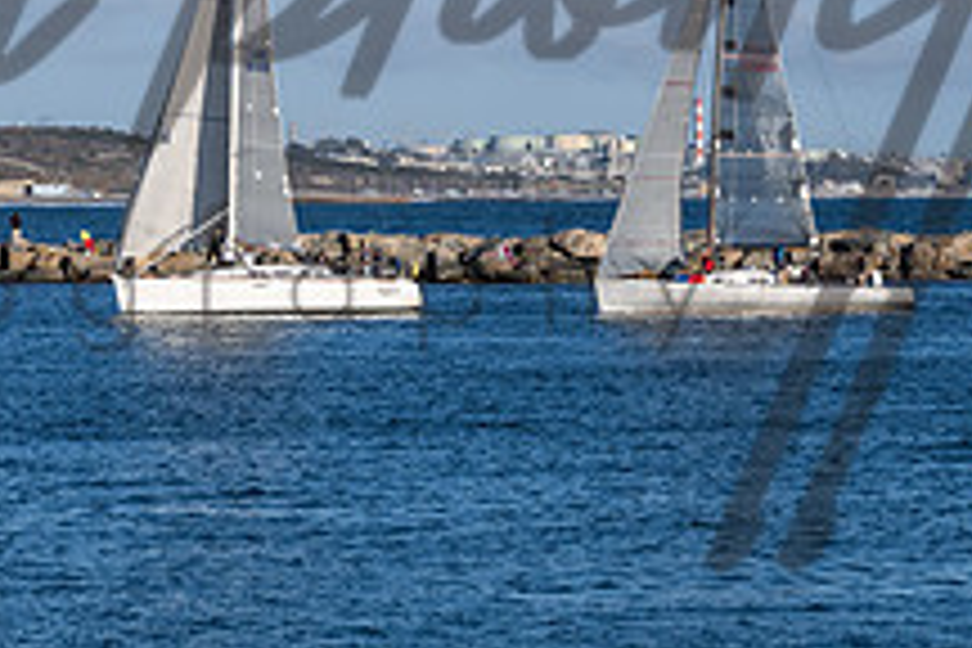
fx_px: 5373
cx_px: 508
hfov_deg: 10.3
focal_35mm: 199
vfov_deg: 6.9
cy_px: -52
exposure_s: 1/2000
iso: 320
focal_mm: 74
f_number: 6.3
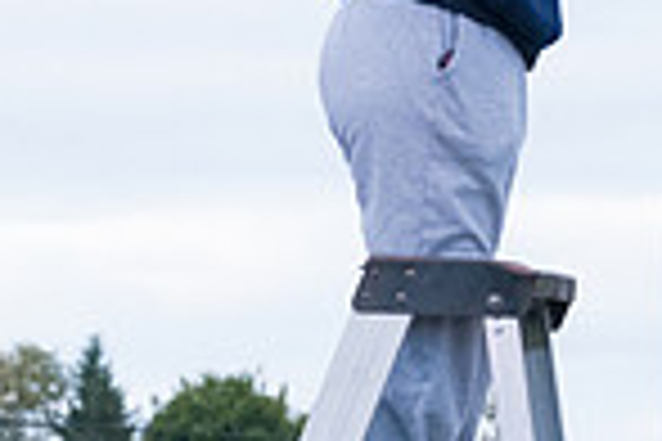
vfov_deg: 2.3
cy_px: 162
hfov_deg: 3.4
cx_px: 1045
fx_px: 11088
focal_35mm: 603
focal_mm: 102
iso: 4000
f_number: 5.6
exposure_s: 1/800
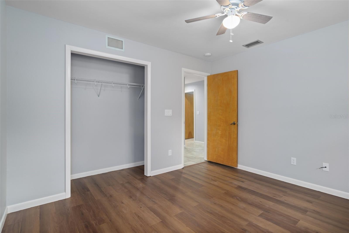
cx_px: 174
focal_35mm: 17
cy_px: 116
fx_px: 165
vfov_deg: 70.4
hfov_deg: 93.3
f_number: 8
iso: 320
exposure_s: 1
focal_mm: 17
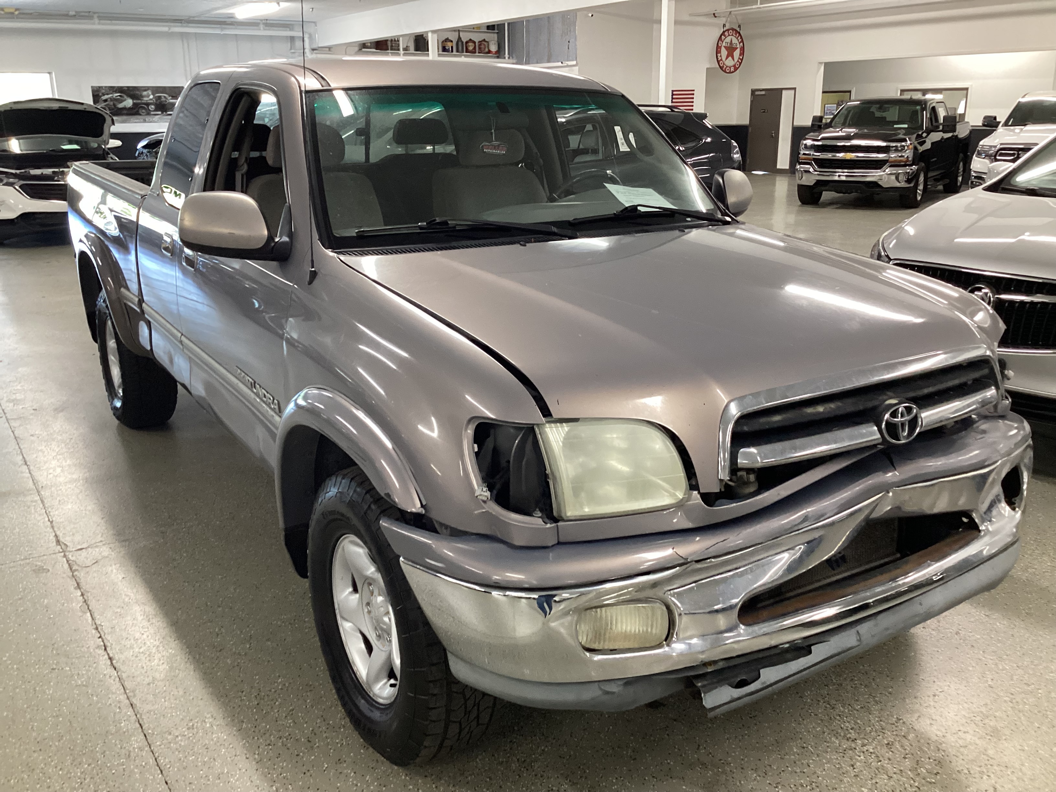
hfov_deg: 58.4
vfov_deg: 45.4
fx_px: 946
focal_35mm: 31
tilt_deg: -20.7
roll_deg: -0.3
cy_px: 396
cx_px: 528
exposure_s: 1/60
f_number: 2.4
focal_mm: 3.3
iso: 250
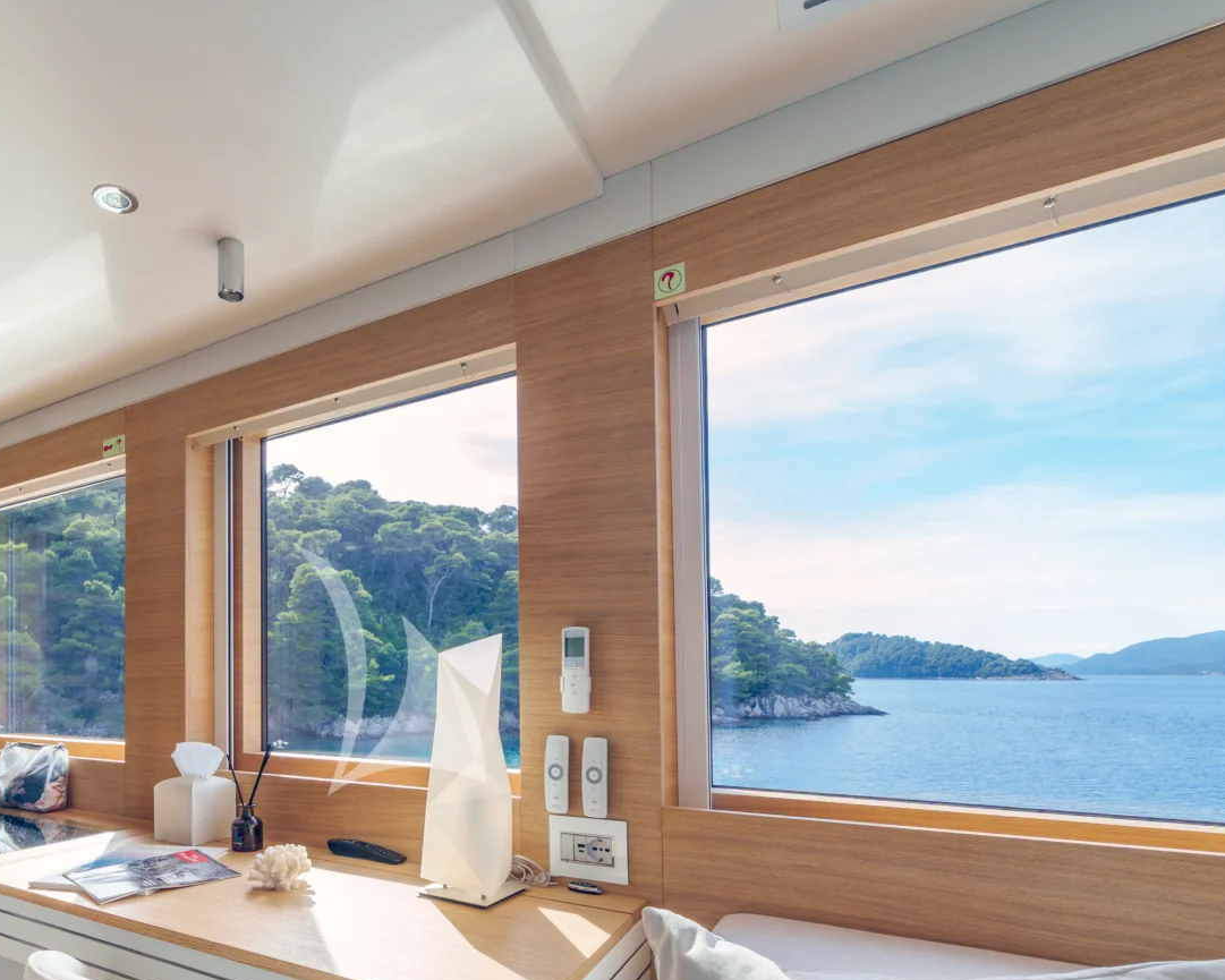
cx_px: 389
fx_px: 725
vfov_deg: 65.9
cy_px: 670
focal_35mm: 20
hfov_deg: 77.3
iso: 500
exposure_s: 1/100
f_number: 8
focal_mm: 12
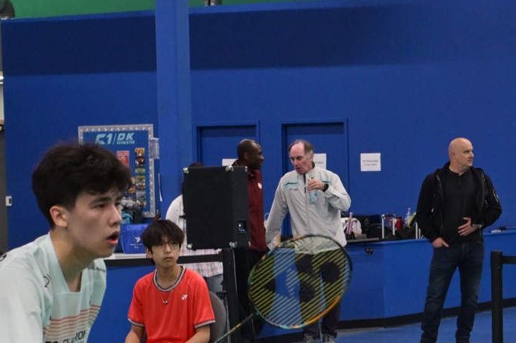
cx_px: 393
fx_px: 1948
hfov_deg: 15.0
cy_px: 373
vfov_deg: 10.0
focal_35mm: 136
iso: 1250
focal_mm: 32
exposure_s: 1/180
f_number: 4
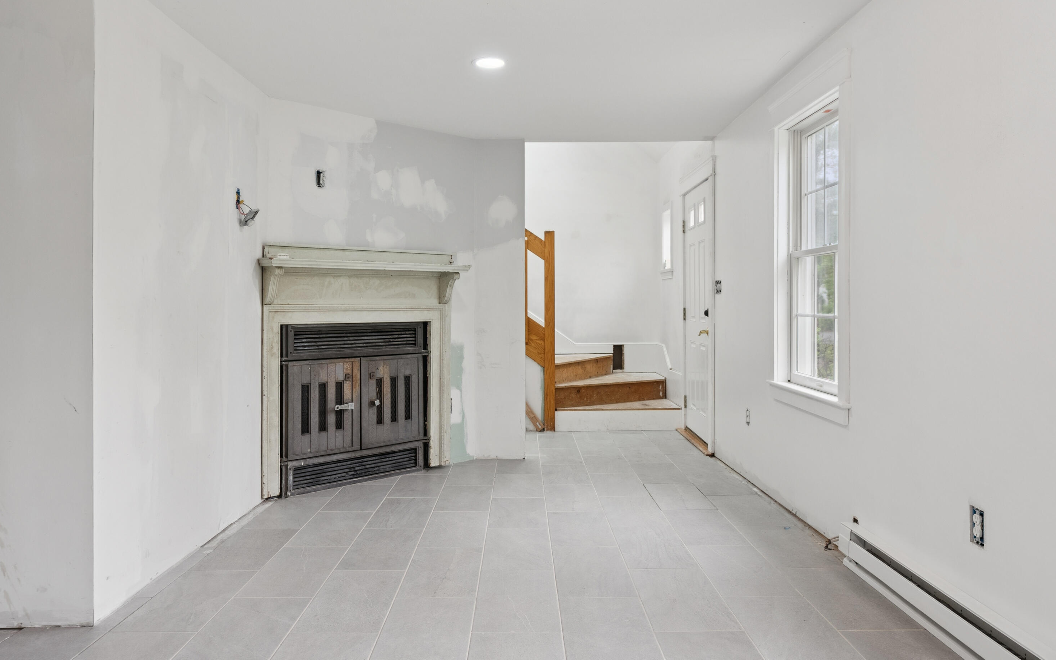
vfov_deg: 47.6
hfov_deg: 70.4
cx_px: 522
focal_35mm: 26
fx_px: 748
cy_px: 318
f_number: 7.1
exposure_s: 1/100
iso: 640
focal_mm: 25
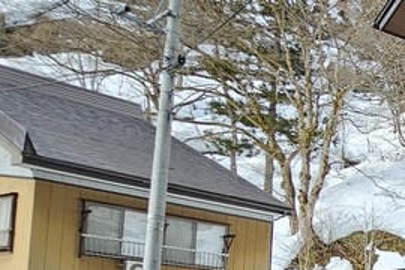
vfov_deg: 20.8
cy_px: 339
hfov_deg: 22.1
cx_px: 710
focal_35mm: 60
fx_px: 675
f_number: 2.2
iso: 50
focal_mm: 2.2
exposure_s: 1/626
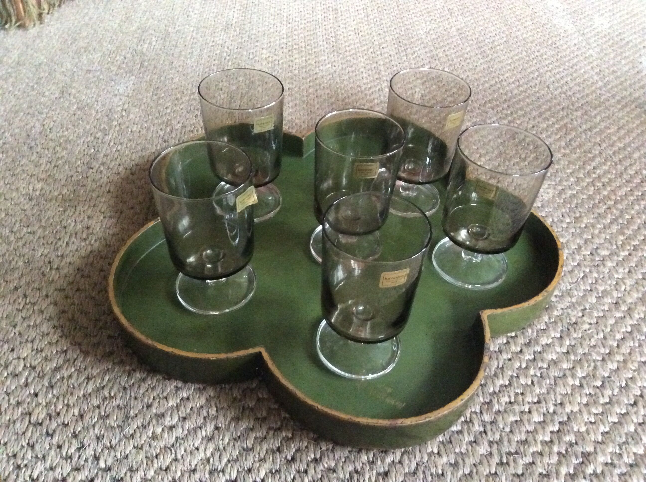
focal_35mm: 32
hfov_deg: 56.9
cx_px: 323
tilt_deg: -42.7
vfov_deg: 44.1
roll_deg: -2.5
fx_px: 596
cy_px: 241
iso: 800
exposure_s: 1/17
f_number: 2.4
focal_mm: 3.3
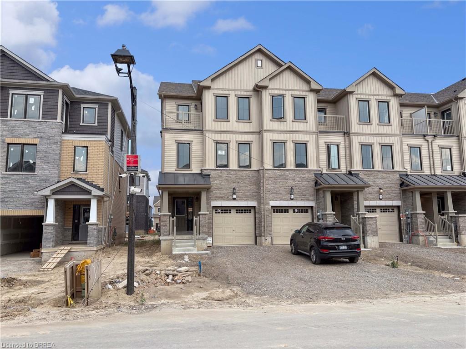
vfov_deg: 53.1
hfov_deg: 67.3
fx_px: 350
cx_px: 233
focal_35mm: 26
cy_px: 174
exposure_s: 1/1600
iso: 50
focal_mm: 5.96
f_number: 1.6
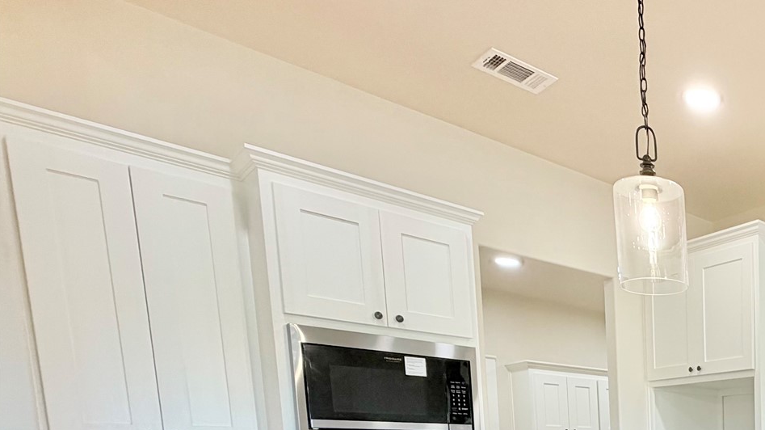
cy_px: 530
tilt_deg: -6.2
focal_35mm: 33
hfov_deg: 45.9
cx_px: 824
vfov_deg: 29.9
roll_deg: -0.2
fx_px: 669
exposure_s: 1/120
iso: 125
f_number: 2.2
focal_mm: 2.22
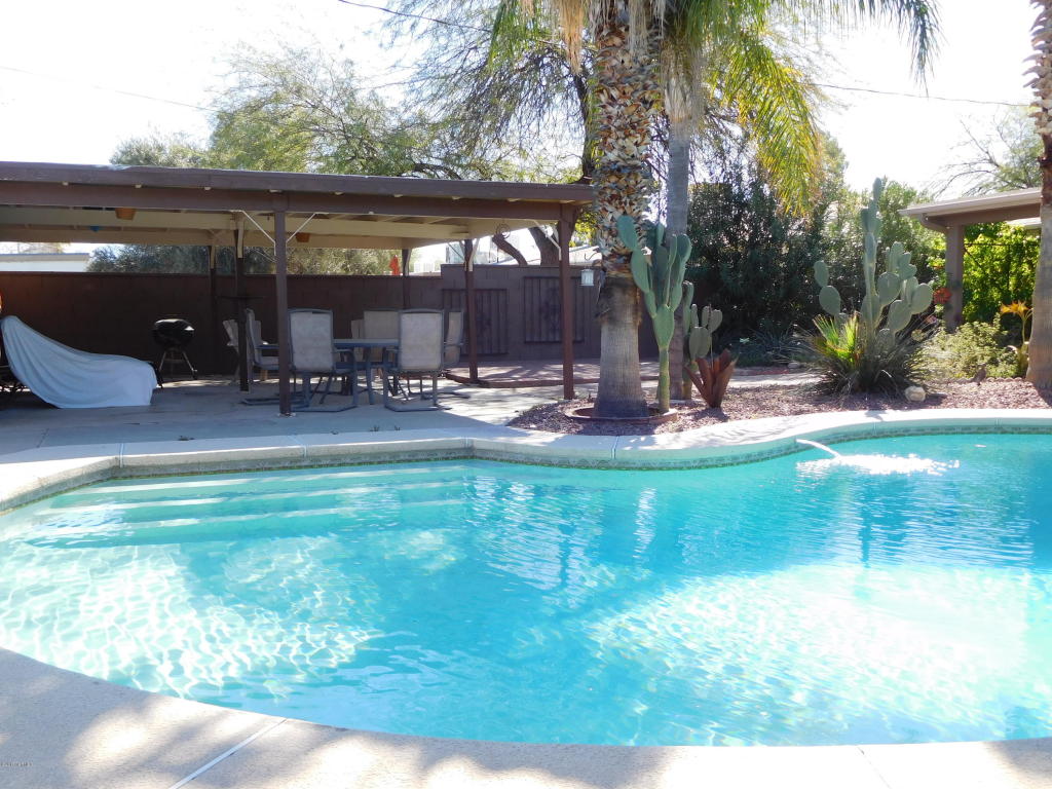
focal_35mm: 32
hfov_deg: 56.8
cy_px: 394
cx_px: 526
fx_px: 972
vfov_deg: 44.2
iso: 125
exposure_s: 1/250
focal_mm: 5.7
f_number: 3.6
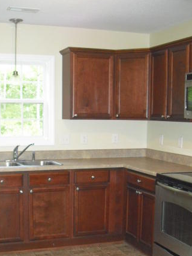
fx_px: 422
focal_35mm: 57
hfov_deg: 25.6
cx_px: 73
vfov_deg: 33.2
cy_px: 186
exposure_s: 1/60
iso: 400
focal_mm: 6.2
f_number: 2.8
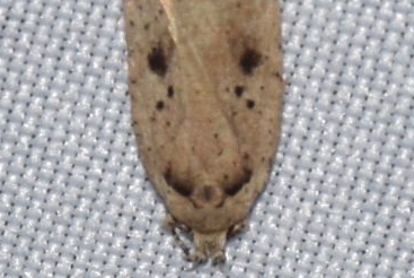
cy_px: 64
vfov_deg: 2.5
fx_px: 6301
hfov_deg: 3.8
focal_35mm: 547
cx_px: 164
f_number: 13
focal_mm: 140
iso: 100
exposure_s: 1/160
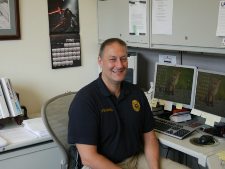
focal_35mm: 48
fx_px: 312
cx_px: 112
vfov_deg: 30.3
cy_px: 84
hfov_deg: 39.6
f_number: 4.1
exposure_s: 1/60
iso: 200
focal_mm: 24
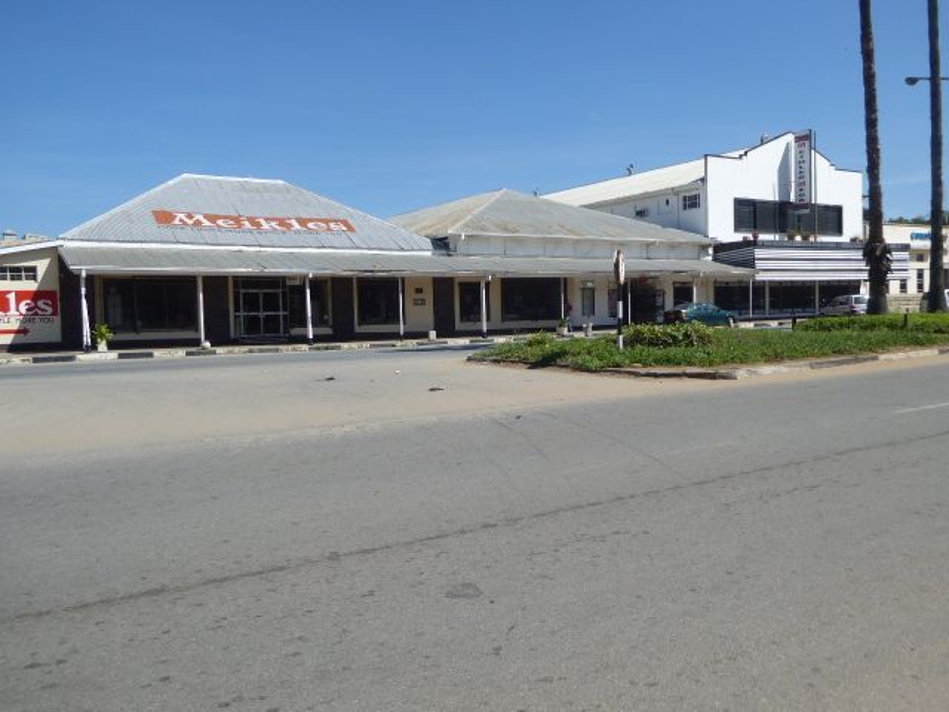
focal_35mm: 32
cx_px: 474
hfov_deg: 56.8
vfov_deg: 44.2
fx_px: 877
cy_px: 356
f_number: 3.5
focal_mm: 5.4
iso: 80
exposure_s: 1/1000
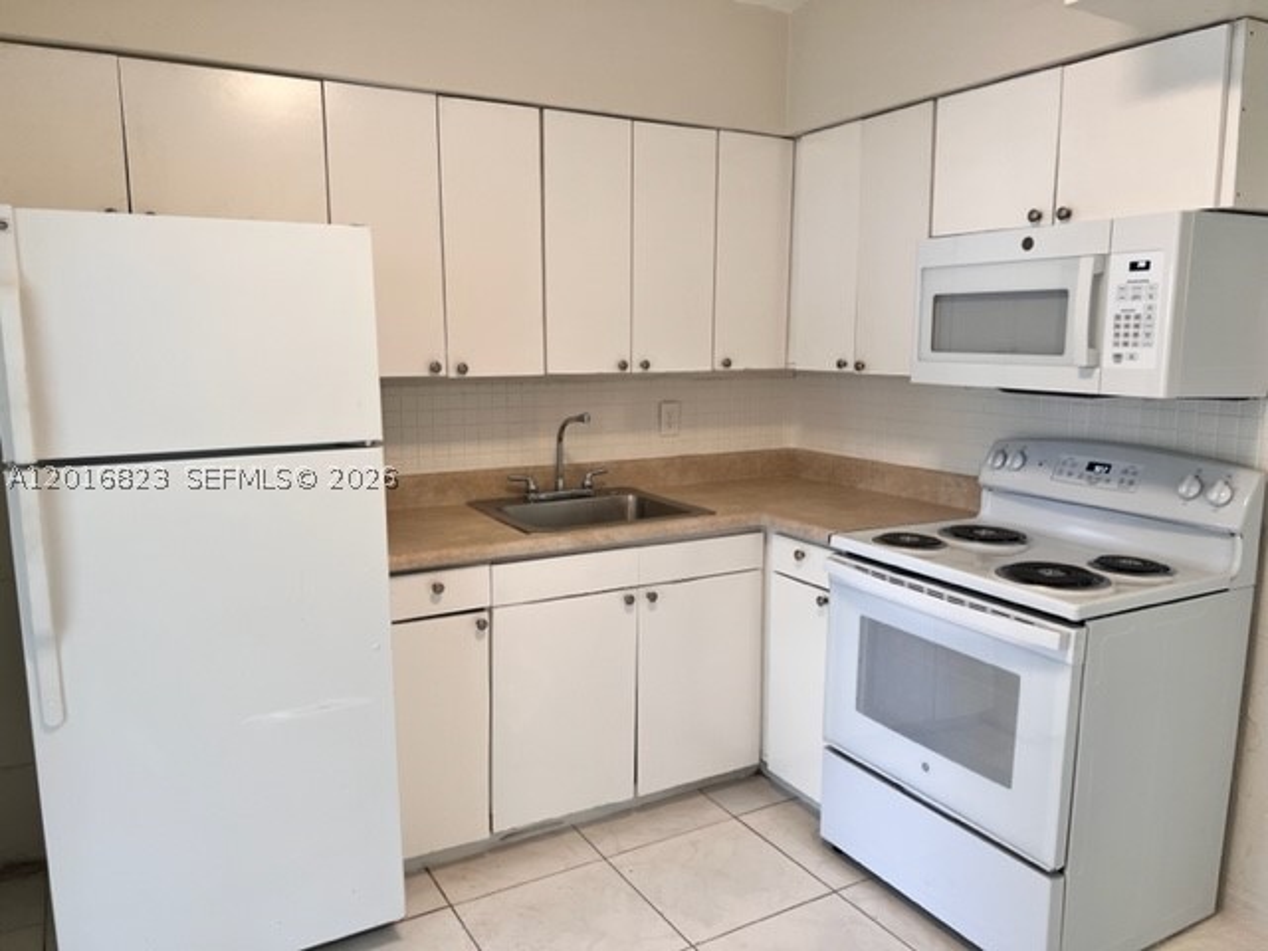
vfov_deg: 53.1
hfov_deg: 67.3
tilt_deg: -8.7
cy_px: 476
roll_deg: -0.1
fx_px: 952
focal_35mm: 26
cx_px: 634
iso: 80
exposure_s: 1/120
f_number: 1.5
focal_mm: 5.7
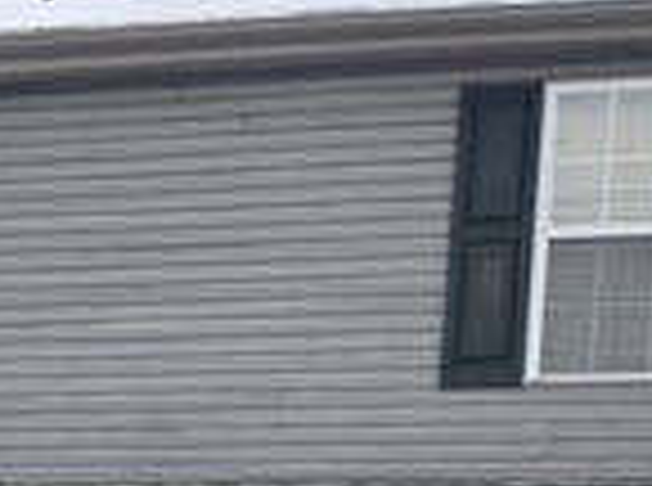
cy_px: 940
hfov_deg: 15.2
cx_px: -641
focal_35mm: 106
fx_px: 1992
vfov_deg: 12.4
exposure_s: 1/357
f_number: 1.8
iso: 25
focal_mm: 5.4
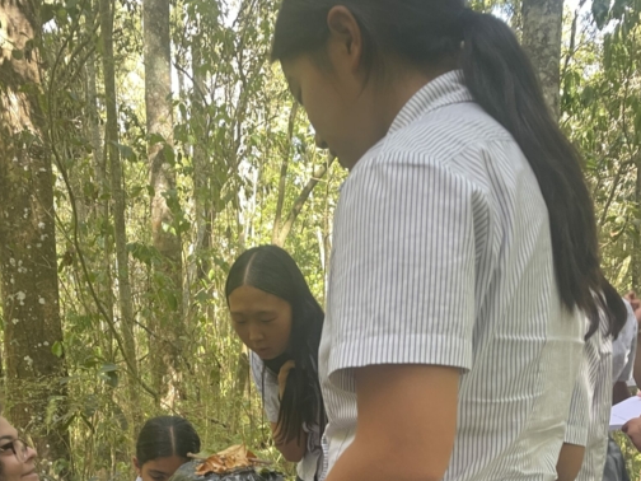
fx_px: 611
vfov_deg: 42.8
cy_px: 276
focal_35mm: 33
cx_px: 296
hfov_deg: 55.3
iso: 125
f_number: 1.6
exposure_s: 1/97
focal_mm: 4.2
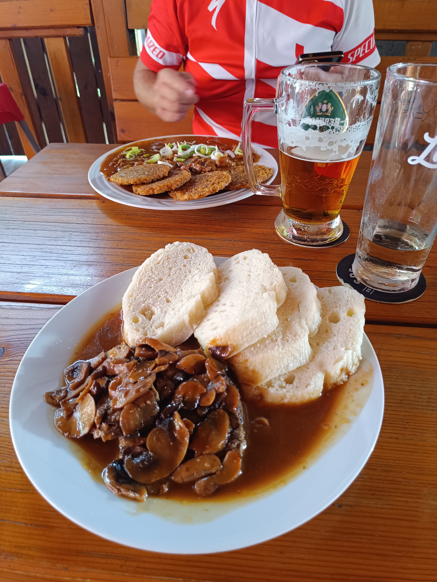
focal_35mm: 24
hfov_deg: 56.8
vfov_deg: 71.6
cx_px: 218
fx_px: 404
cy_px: 291
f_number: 1.88
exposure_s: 1/50.1
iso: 579
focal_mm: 5.59
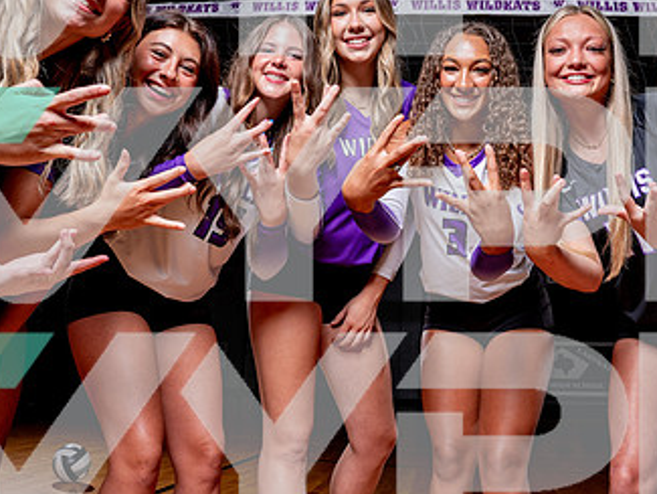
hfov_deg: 52.5
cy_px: 195
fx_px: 665
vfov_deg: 40.5
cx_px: 364
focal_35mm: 35
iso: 100
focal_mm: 20
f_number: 8
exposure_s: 1/250
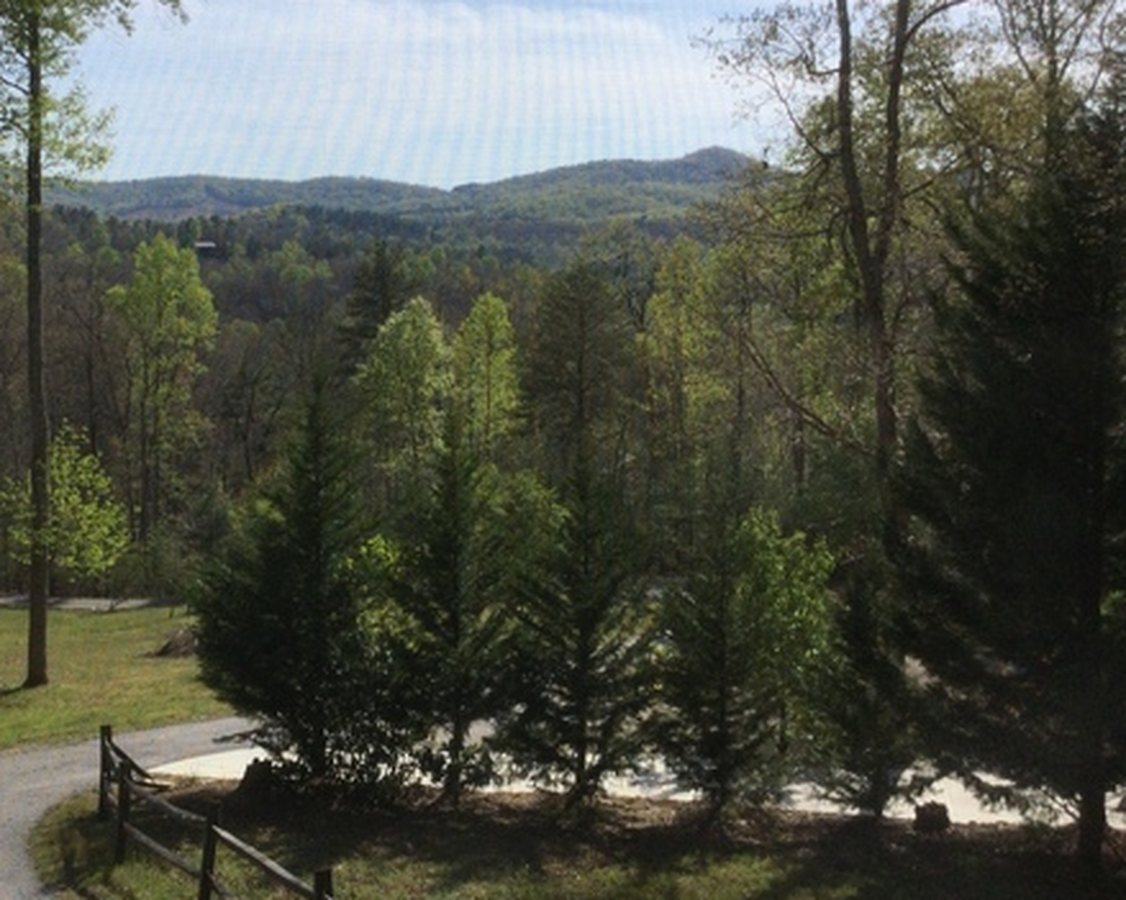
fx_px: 1533
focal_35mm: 46
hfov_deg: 40.0
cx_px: 409
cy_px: 369
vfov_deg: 32.7
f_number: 2.4
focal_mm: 3.3
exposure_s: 1/1253
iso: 25
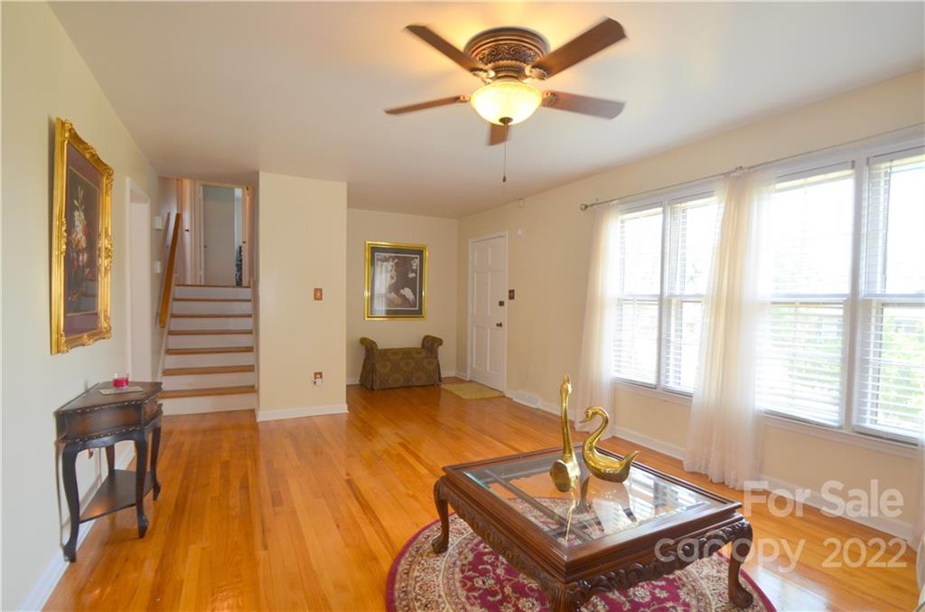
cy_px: 306
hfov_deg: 92.6
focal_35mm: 17
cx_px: 462
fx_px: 442
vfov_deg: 69.3
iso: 400
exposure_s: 1/80
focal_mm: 11.5
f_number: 3.5
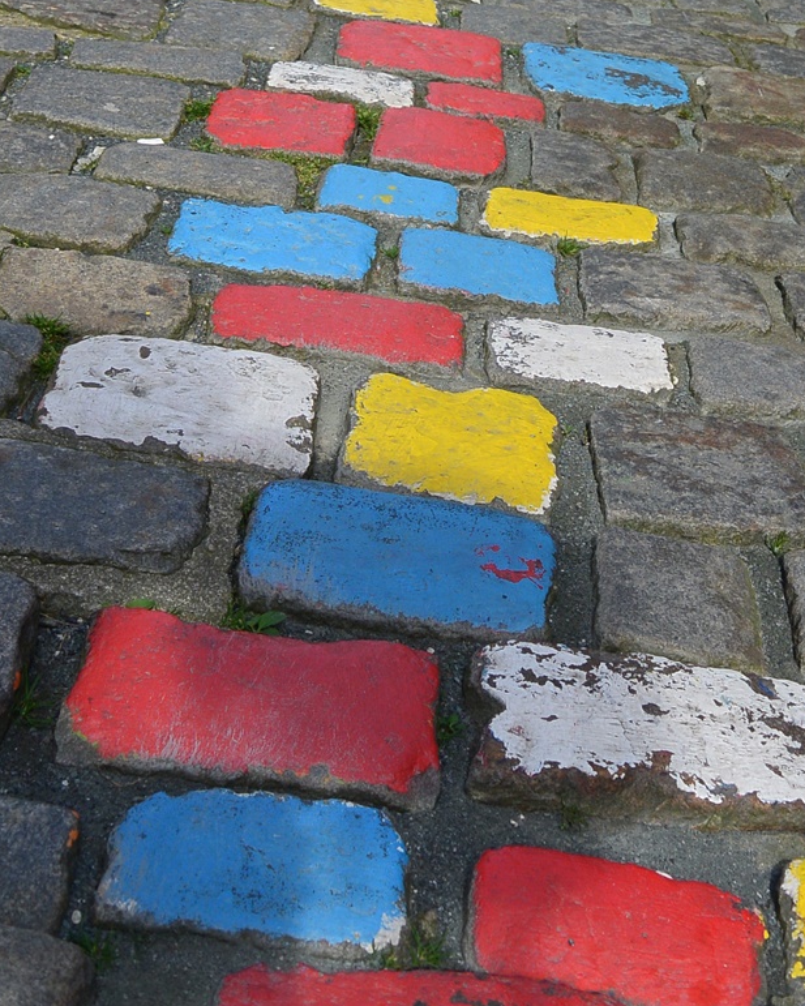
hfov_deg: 26.6
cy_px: 18
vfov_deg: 30.8
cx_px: 527
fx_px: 1697
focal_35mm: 57
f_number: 4.5
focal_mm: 11
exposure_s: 1/400
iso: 100
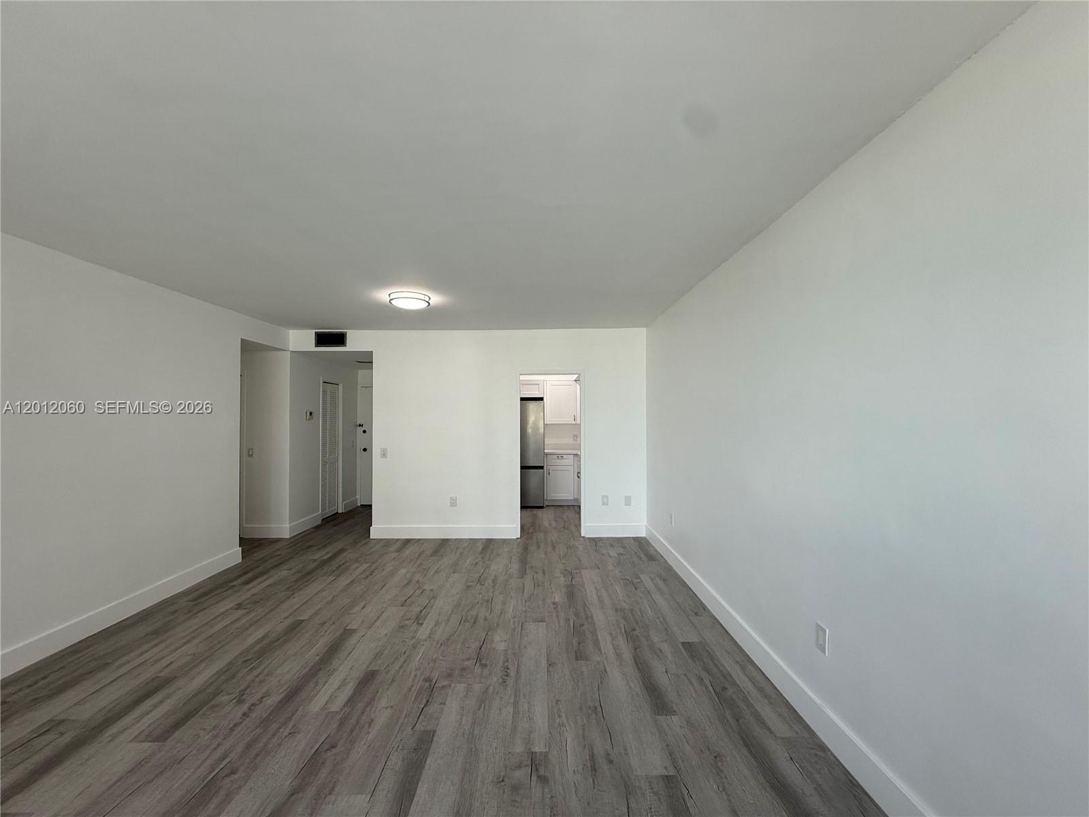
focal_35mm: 14
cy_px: 408
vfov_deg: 85.7
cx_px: 544
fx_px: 440
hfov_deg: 102.1
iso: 80
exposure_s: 1/120
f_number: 2.2
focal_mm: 2.22
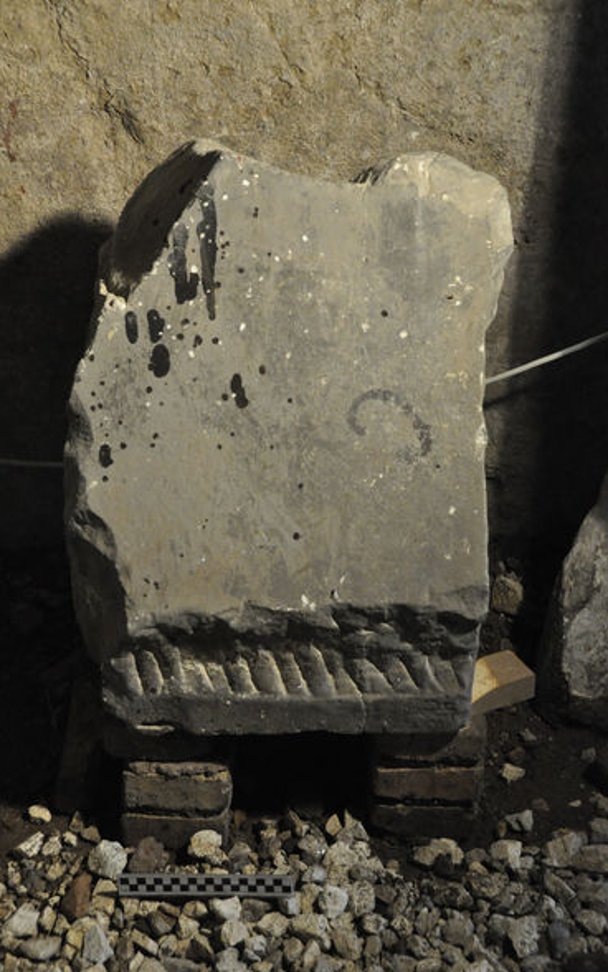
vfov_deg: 37.2
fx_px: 1444
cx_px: 287
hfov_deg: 23.8
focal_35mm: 55
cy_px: 484
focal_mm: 35
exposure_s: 1/100
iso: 3200
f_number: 6.3
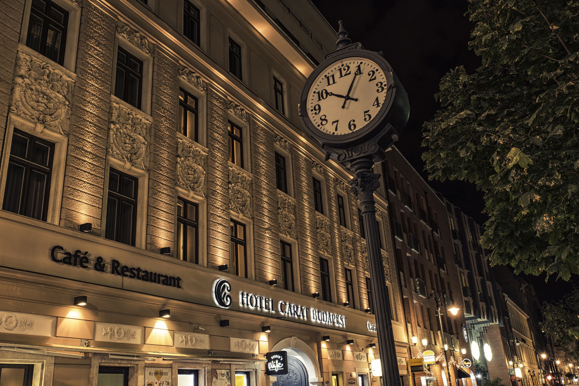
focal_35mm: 34
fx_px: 547
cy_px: 193
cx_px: 290
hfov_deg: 55.8
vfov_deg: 38.9
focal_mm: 34
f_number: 11
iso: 200
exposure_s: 4
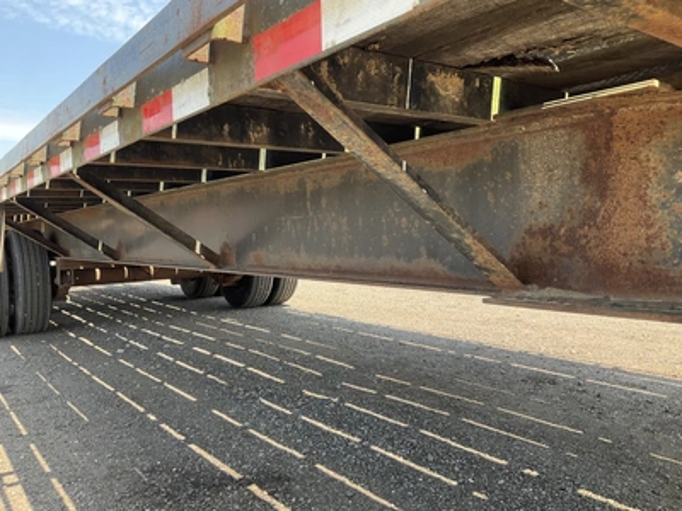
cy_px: 256
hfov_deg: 61.7
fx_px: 571
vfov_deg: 48.2
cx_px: 341
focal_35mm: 29
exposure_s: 1/226
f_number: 1.8
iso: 25
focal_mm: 3
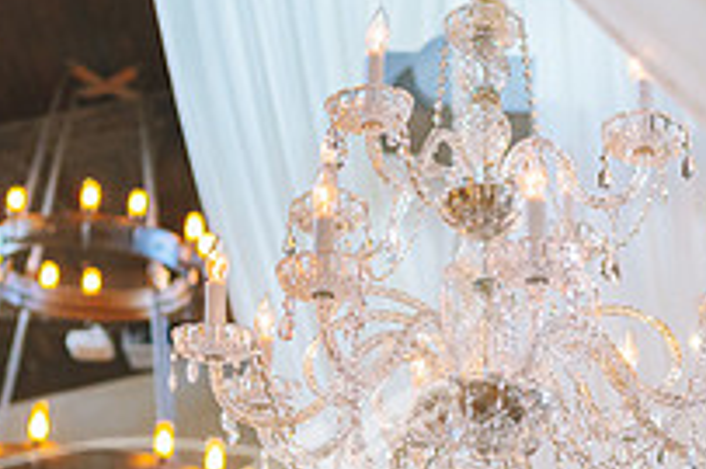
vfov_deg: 13.7
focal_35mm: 100
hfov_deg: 20.4
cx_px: 261
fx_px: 1959
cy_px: 182
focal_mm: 35
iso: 1600
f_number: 2
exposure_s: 1/320
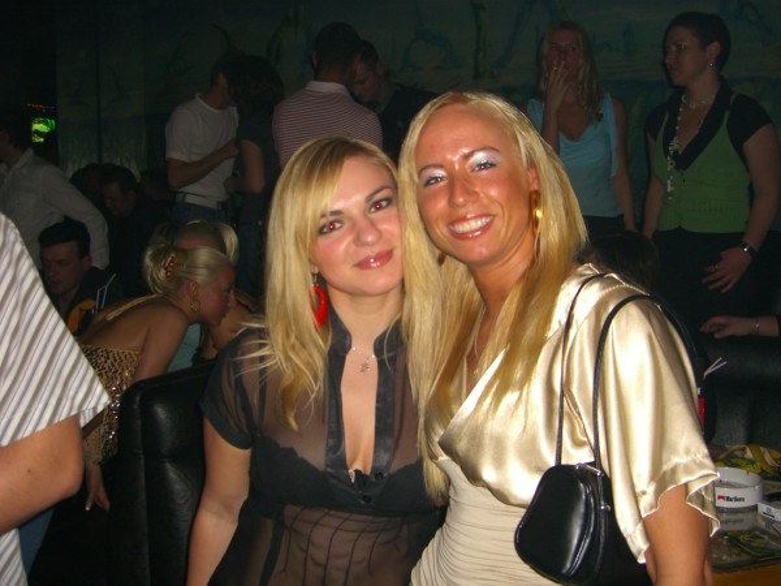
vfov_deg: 37.7
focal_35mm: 38
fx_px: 857
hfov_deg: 49.0
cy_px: 293
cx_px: 390
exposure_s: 1/60
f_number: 2.8
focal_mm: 7.9
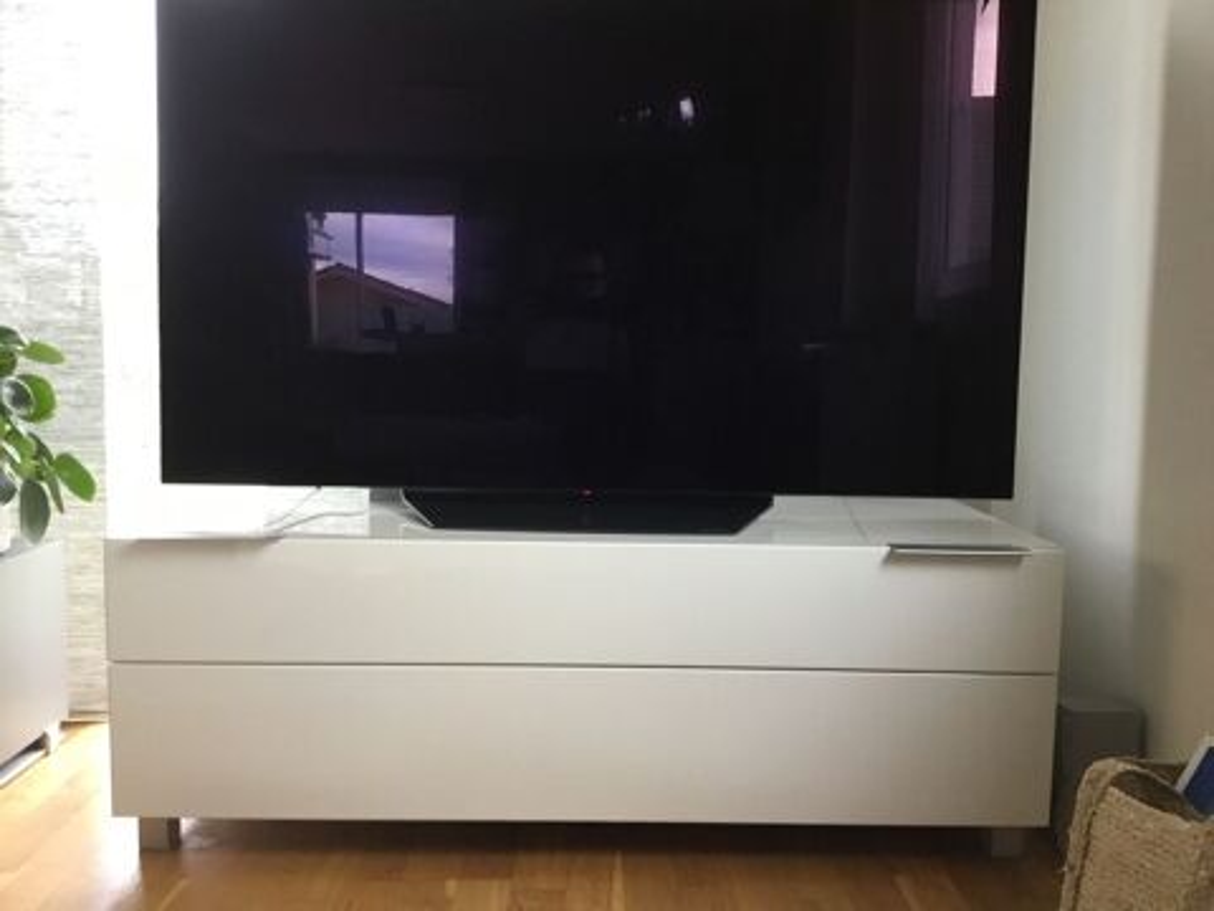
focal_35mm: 31
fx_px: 1087
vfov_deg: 45.4
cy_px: 456
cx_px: 607
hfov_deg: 58.4
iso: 160
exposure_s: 1/33
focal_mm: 3.3
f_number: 2.4
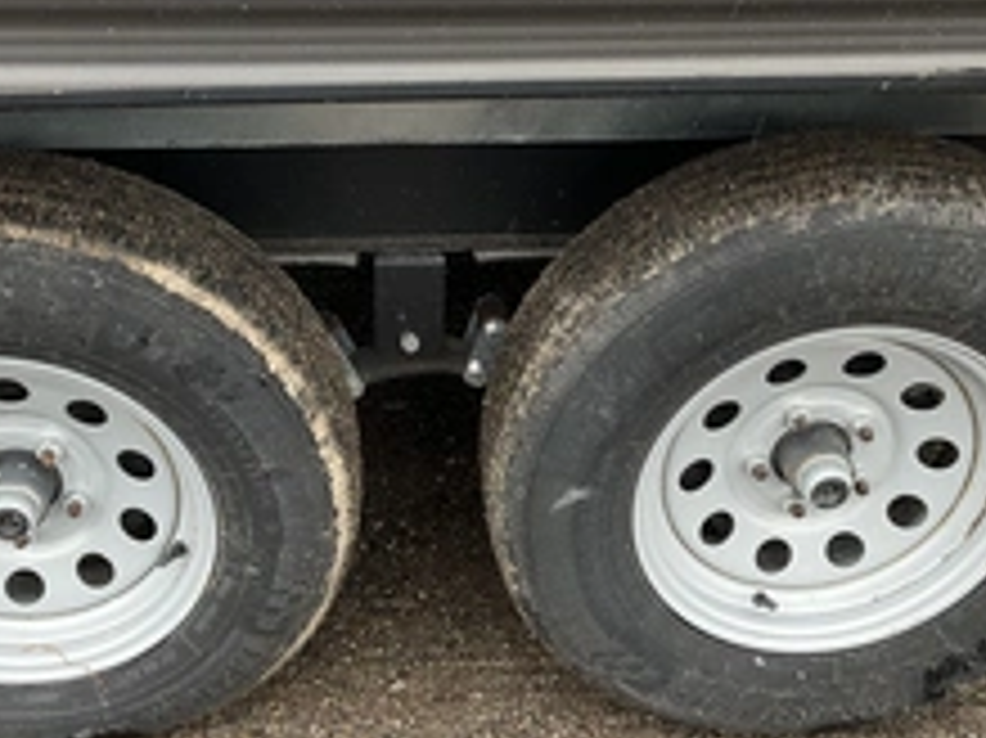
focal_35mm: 53
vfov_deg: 27.5
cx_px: 432
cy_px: 374
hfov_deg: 36.1
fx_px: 1509
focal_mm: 3
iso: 20
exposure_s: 1/196
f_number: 1.8
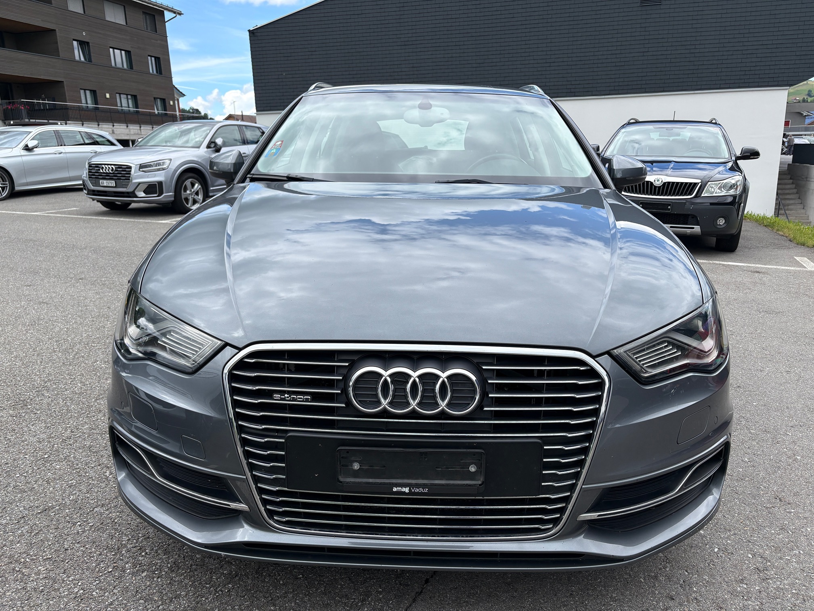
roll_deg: +1.5
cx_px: 407
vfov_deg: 53.1
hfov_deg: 67.3
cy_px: 306
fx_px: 611
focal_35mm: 26
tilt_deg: -13.1
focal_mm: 5.96
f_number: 1.6
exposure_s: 1/1626
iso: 50
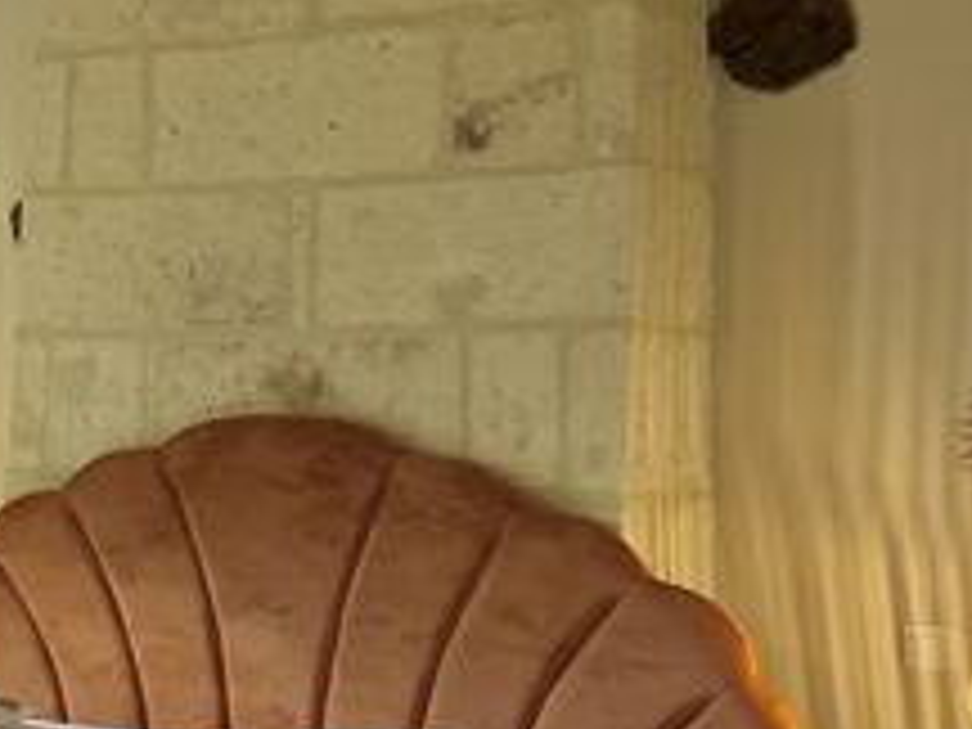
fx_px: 2387
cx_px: -569
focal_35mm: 85
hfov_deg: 19.4
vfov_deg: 17.3
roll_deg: -0.6
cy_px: 279
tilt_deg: +1.3
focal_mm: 5.7
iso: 125
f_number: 1.5
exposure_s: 1/100
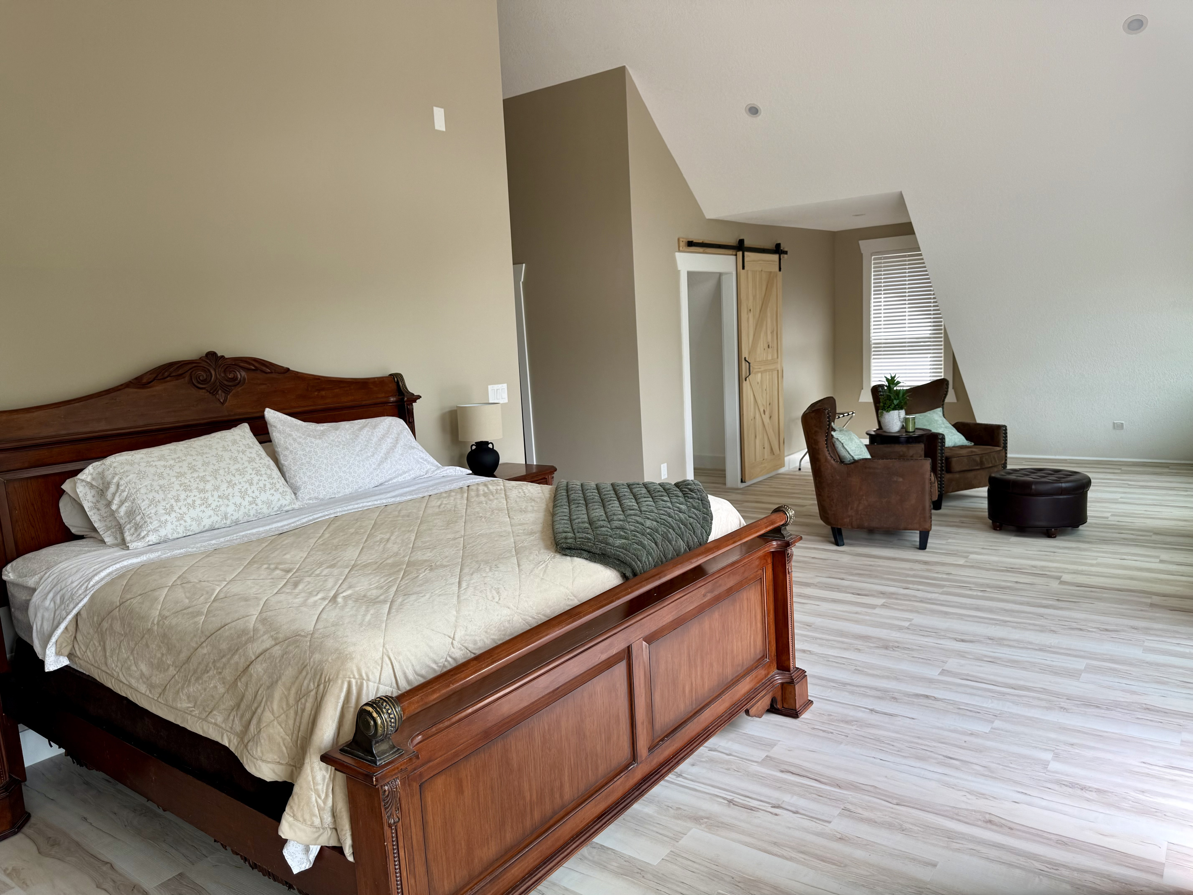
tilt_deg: -7.7
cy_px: 448
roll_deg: +3.4
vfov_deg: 56.8
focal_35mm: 24
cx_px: 596
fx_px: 827
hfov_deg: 71.6
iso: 80
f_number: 1.78
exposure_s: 1/195
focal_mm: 6.76
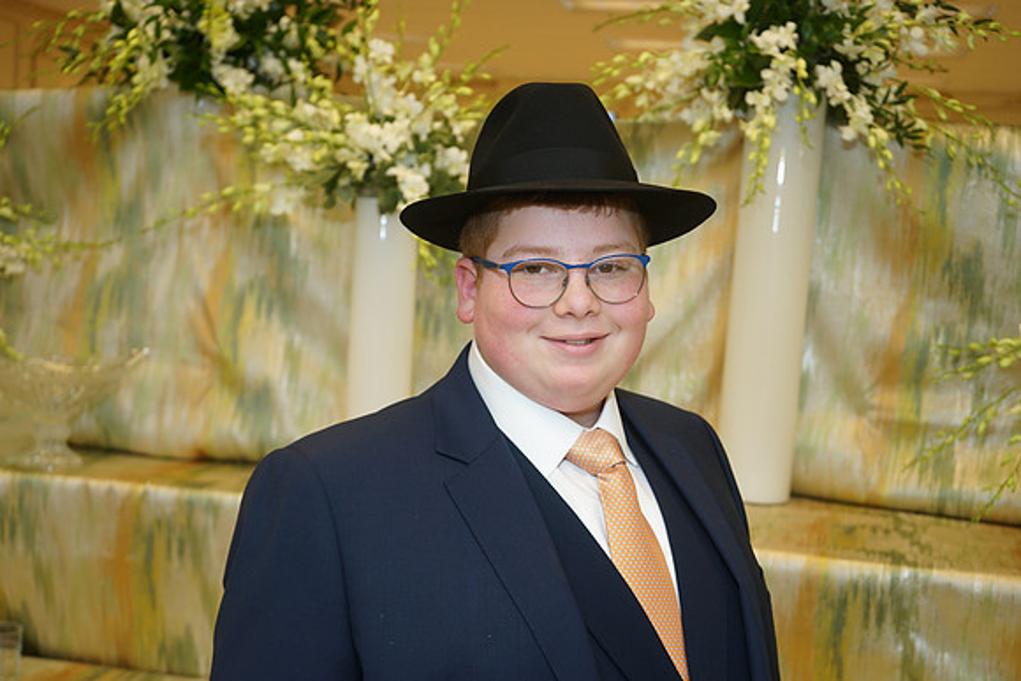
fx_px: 1390
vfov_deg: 27.5
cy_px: 340
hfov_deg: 40.3
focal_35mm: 49
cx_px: 510
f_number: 5
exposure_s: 1/100
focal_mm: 49
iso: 400
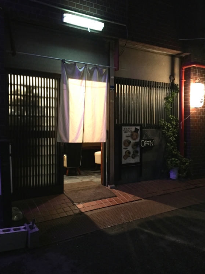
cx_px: 102
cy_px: 132
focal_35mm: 31
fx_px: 245
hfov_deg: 45.4
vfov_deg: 58.3
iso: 250
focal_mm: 4.15
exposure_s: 1/17
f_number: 2.2
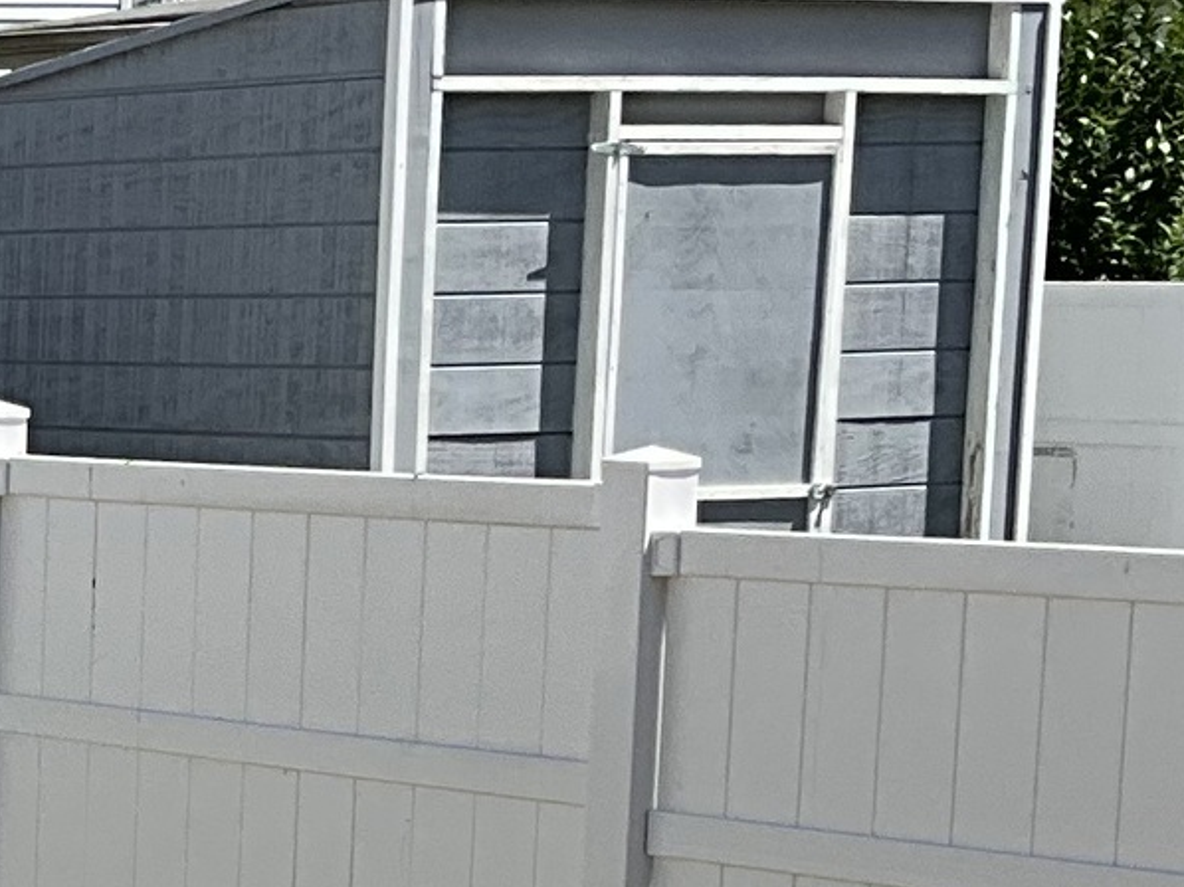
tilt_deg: -12.1
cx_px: -836
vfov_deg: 9.6
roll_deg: +1.1
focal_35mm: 149
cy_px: 1350
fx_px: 5094
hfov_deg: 12.3
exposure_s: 1/2141
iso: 25
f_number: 1.8
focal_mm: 3
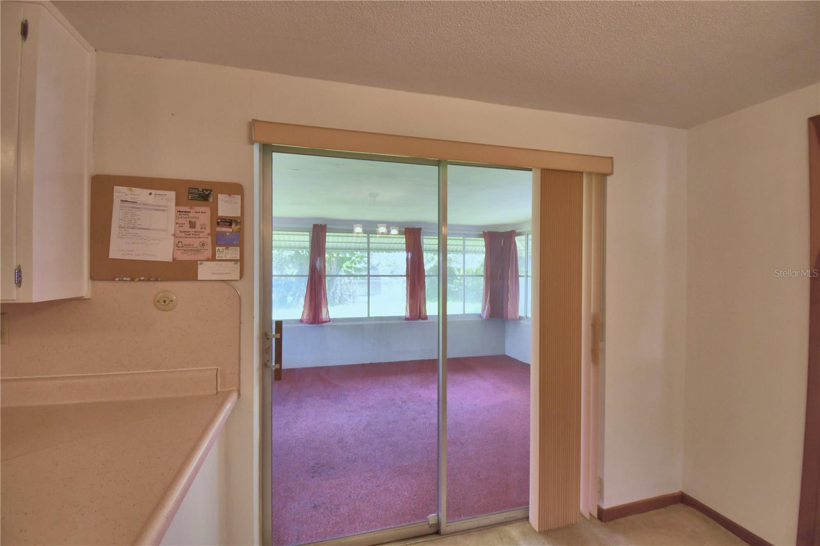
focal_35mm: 15
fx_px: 342
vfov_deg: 77.3
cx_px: 410
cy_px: 273
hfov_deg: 100.4
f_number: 4.5
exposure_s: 1/80
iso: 400
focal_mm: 10
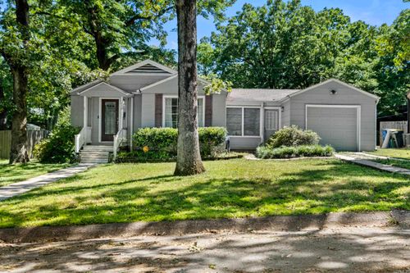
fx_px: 387
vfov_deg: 38.9
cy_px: 136
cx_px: 205
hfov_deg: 55.8
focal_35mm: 34
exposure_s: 1/80
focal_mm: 22.9
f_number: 6.4
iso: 400
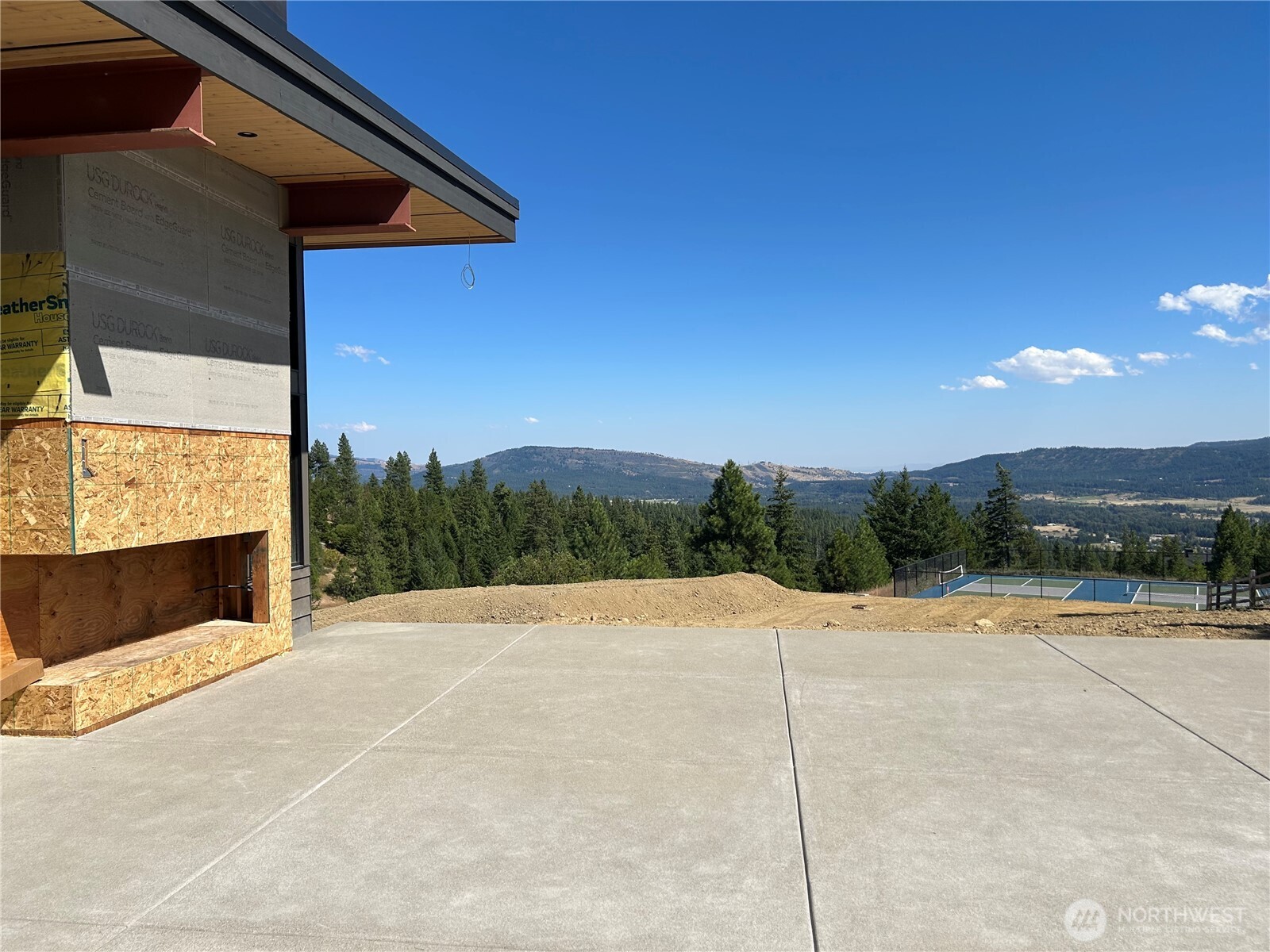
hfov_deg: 67.3
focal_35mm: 26
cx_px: 635
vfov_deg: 53.1
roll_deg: +1.2
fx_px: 954
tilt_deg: -0.5
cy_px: 476
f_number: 1.5
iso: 50
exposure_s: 1/5882
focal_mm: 5.7
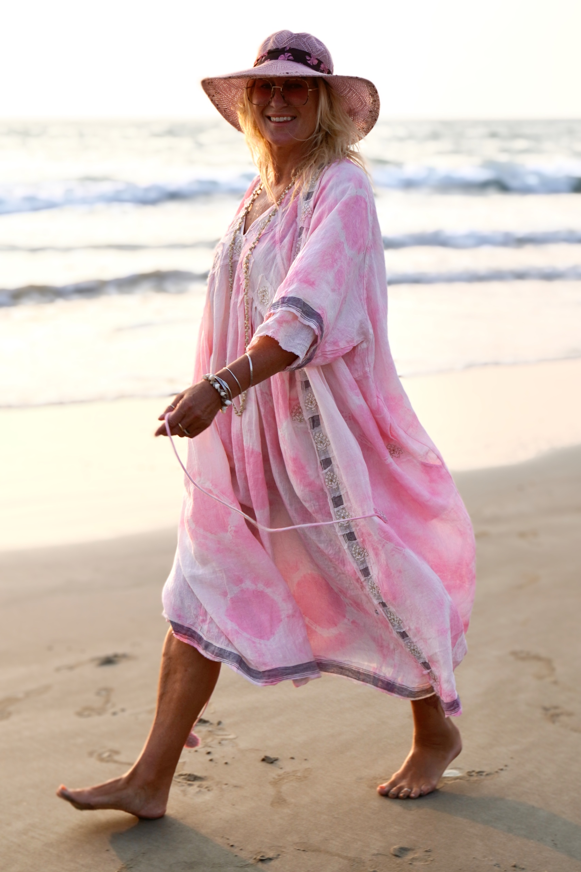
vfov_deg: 38.9
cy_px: 436
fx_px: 1235
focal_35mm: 51
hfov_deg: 26.5
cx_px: 290
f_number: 5.6
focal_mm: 34
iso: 100
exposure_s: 1/250
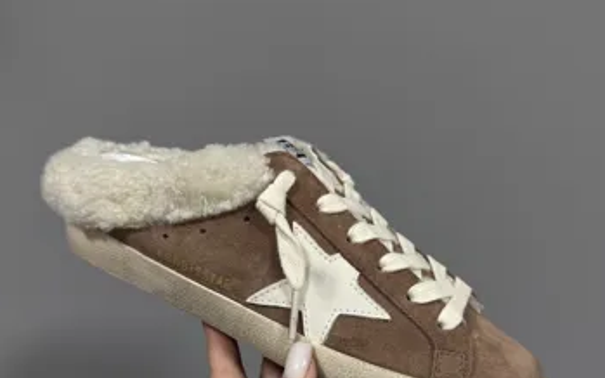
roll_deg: +1.3
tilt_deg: -7.3
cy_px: 267
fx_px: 577
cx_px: 303
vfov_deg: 35.7
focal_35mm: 35
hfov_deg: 55.3
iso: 200
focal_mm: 6.76
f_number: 1.78
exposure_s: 1/84
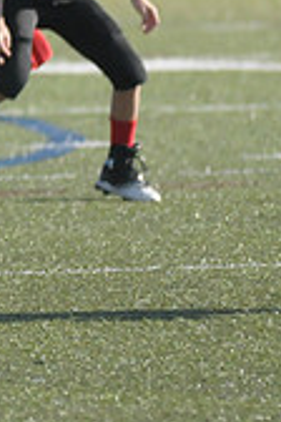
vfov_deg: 1.8
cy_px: 1
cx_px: -432
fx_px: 13311
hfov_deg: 1.2
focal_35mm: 1137
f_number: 4
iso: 1600
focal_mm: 220
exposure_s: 1/5000
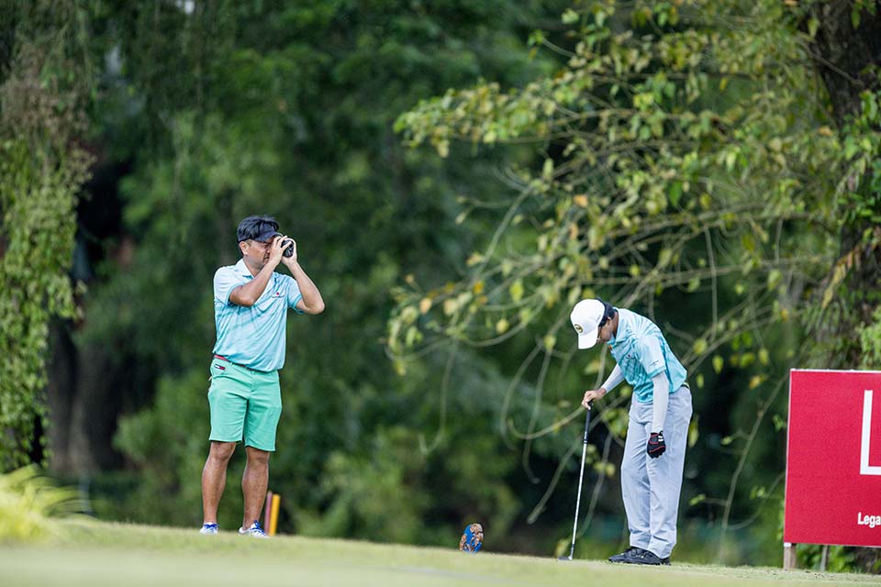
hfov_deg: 5.2
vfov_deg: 3.4
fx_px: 9788
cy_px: 294
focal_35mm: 400
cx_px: 440
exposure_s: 1/4000
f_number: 2.8
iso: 2200
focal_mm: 400
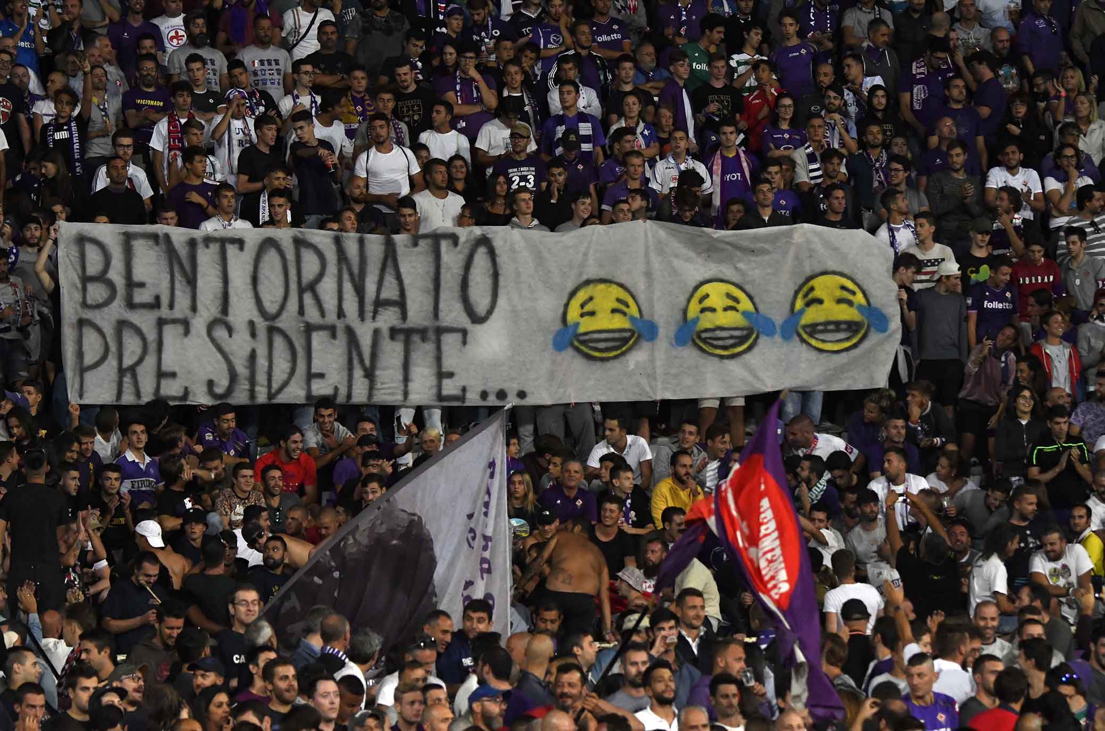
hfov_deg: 7.6
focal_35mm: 270
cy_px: 366
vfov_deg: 5.1
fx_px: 8266
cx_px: 552
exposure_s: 1/400
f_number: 5.3
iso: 3200
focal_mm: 180
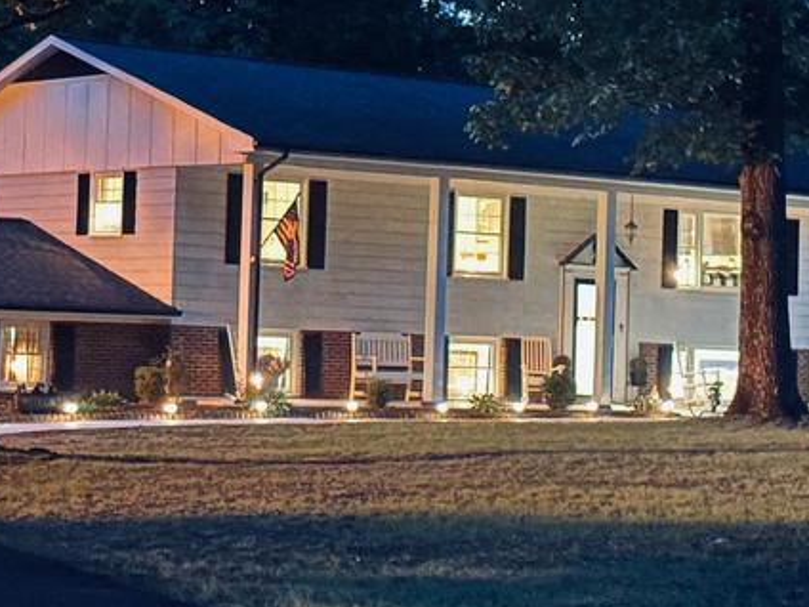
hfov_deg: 16.9
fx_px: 2711
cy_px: 241
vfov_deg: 12.8
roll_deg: -2.5
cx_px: 279
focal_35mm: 116
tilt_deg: +1.2
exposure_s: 1/2
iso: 1250
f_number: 1.78
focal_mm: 6.86
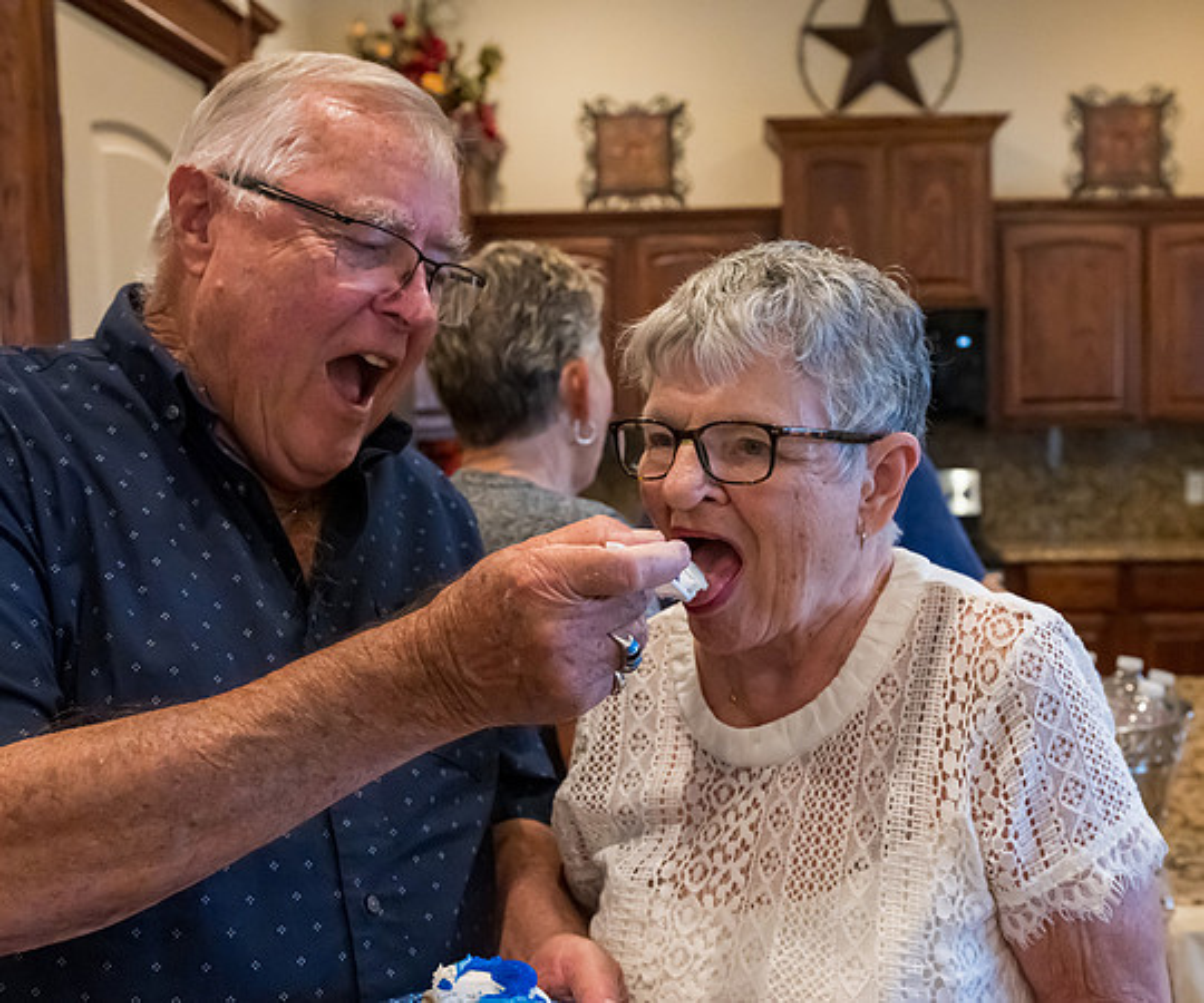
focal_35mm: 41
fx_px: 1499
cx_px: 724
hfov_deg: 43.5
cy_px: 513
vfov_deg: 37.0
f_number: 4.5
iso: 11400
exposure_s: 1/200
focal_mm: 32
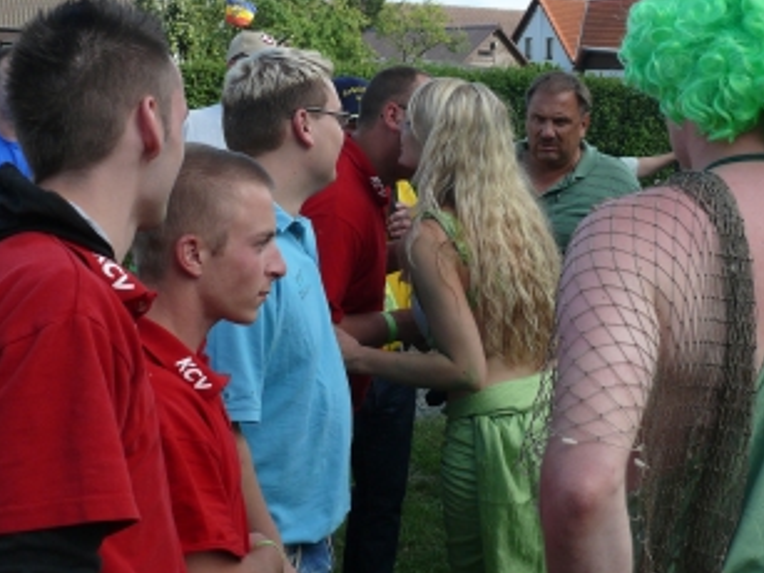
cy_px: 166
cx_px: 391
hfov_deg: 33.8
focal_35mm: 57
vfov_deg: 25.4
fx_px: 1258
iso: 100
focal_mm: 7.4
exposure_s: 1/500
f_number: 3.6
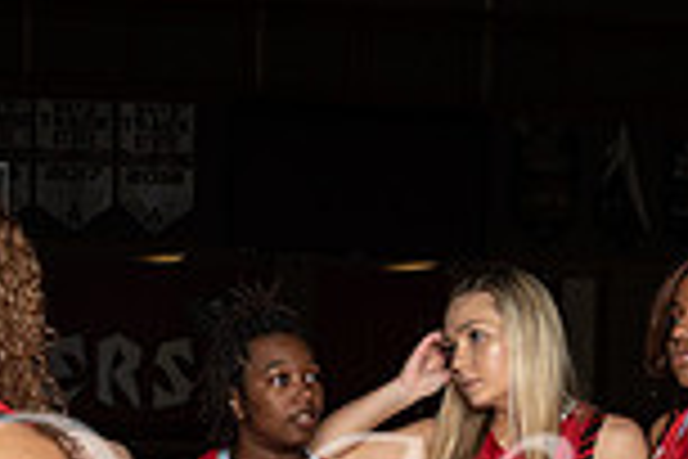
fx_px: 2465
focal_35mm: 129
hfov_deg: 15.9
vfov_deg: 10.4
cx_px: 279
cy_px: 614
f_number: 14
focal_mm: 34
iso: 320
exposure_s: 1/200
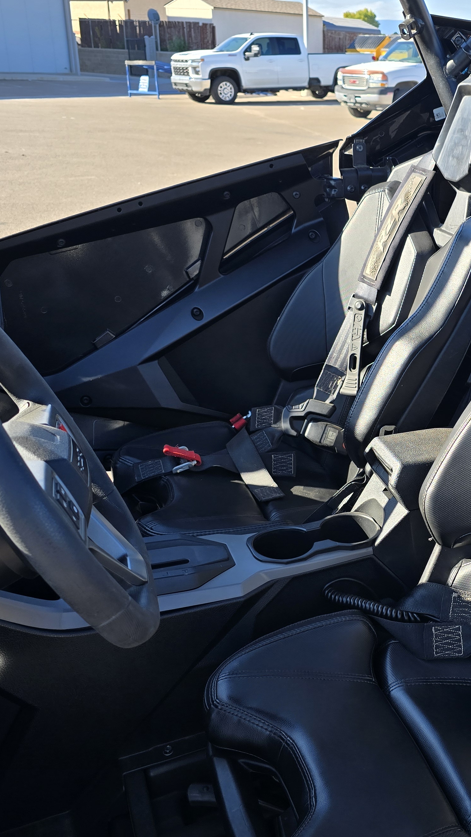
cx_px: 420
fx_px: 844
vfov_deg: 52.8
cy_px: 413
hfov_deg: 29.9
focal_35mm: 38
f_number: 1.7
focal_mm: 6.3
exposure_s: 1/272
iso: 12
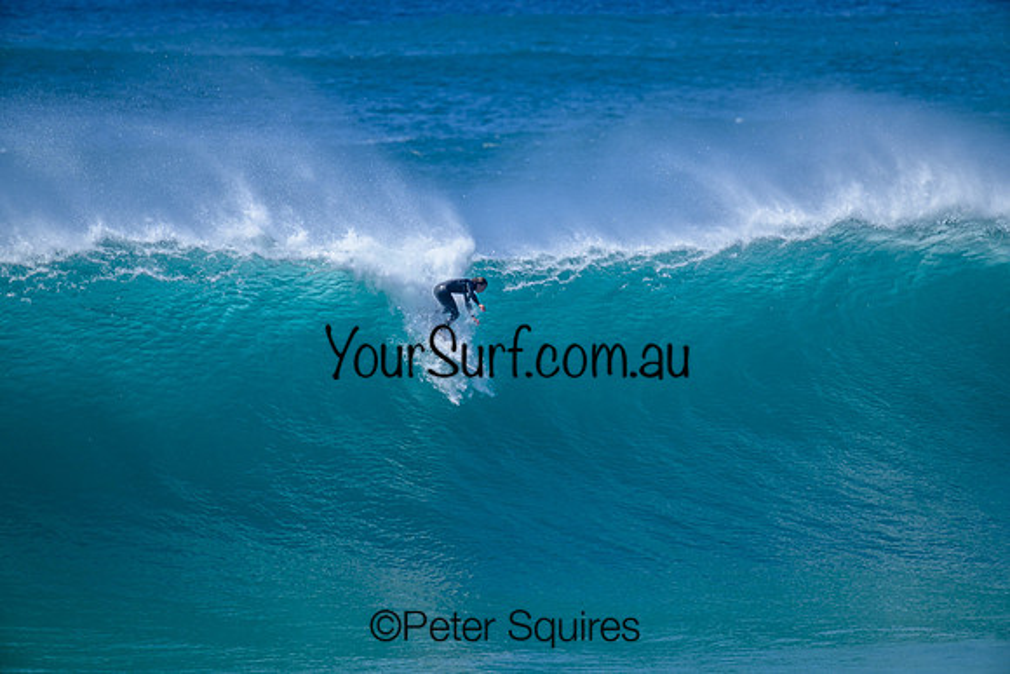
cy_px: 337
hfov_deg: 3.7
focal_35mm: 560
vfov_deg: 2.5
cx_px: 505
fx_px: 15714
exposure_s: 1/1600
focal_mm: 560
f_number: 8
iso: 560
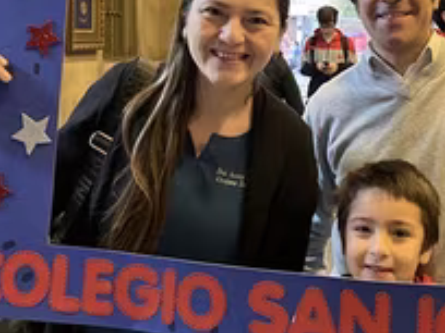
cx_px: 340
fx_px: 656
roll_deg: -0.3
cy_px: 59
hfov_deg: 36.5
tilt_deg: -2.1
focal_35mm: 51
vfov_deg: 27.9
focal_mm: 5.1
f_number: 1.6
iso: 400
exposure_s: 1/33
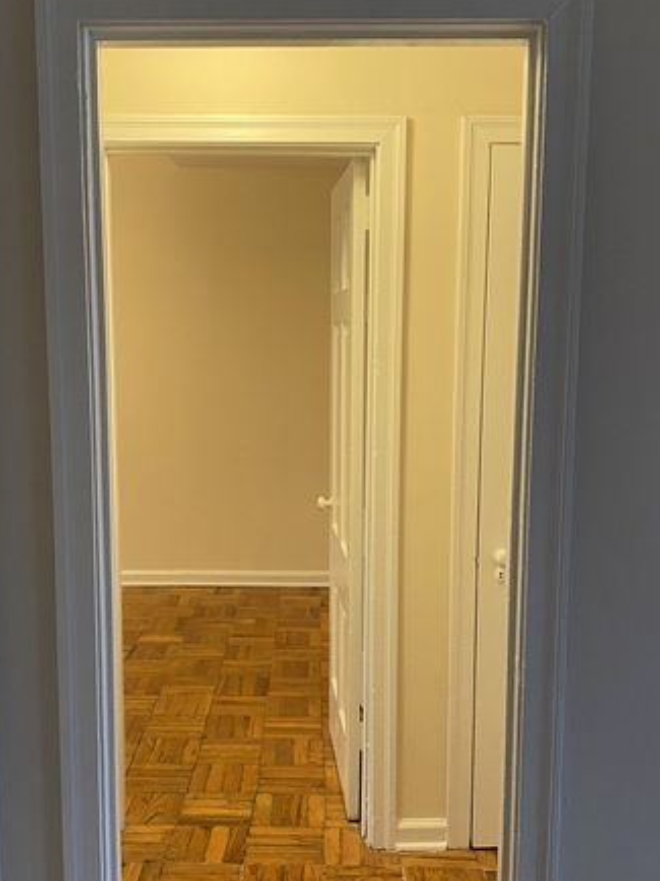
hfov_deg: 35.9
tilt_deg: -8.2
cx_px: 292
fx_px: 1018
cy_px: 500
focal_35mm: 40
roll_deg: -0.4
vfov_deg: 46.7
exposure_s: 1/60
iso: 400
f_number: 1.8
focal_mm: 4.25
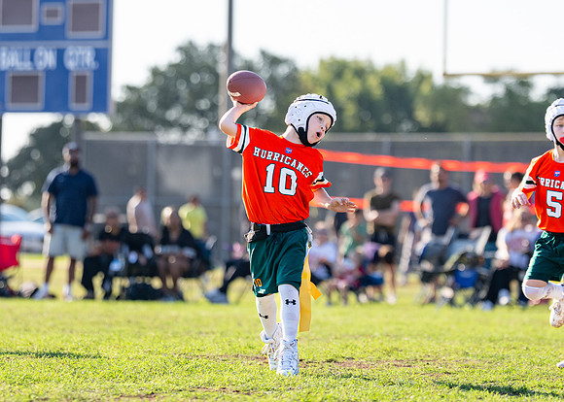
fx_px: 3895
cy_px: 154
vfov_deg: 5.9
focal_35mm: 243
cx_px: 294
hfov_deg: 8.3
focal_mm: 142
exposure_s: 1/2500
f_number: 2.8
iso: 250
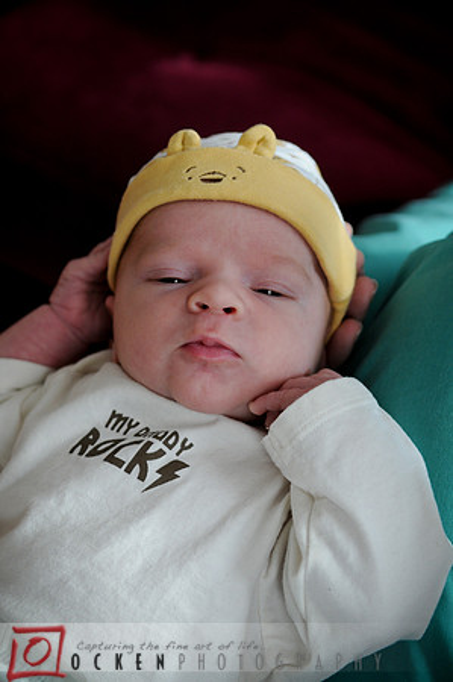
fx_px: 1561
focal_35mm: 82
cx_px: 226
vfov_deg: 24.6
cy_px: 341
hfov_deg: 16.5
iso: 400
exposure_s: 1/320
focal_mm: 55
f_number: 4
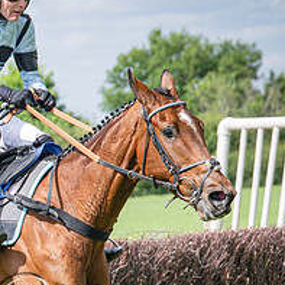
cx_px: -90
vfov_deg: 5.2
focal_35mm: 338
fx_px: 3148
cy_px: 265
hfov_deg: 5.2
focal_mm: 70
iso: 400
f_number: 4
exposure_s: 1/3200
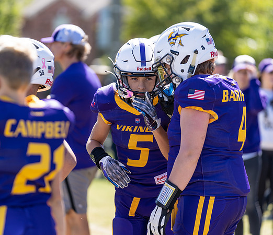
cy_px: 117
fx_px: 1814
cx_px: 121
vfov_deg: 7.4
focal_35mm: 218
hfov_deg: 8.6
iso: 80
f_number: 2.8
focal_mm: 184
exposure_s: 1/800
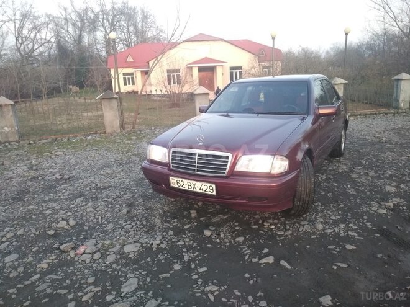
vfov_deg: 63.4
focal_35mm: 21
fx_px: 249
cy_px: 154
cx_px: 205
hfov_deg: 79.0
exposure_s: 1/100
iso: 252
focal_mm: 3.57
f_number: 2
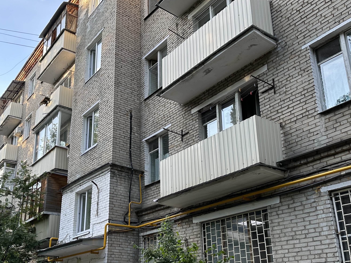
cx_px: 152
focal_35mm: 37
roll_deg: -0.5
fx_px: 375
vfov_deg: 38.3
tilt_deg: +18.5
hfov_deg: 50.0
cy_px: 174
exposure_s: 1/223
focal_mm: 6.86
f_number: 1.78
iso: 64
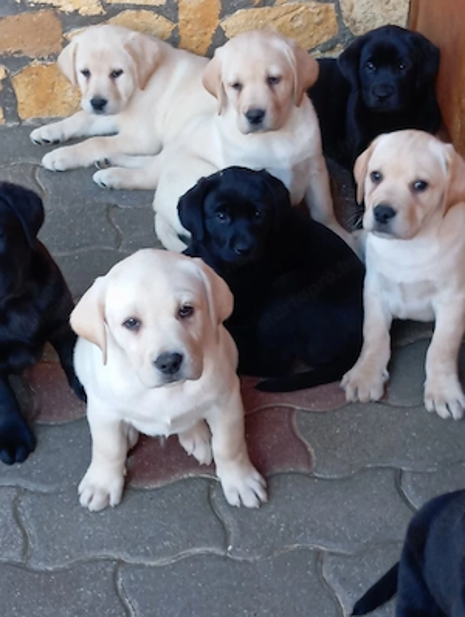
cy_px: 308
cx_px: 232
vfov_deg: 63.4
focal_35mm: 28
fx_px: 500
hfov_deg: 49.9
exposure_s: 1/50
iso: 137
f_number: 1.8
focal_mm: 4.22
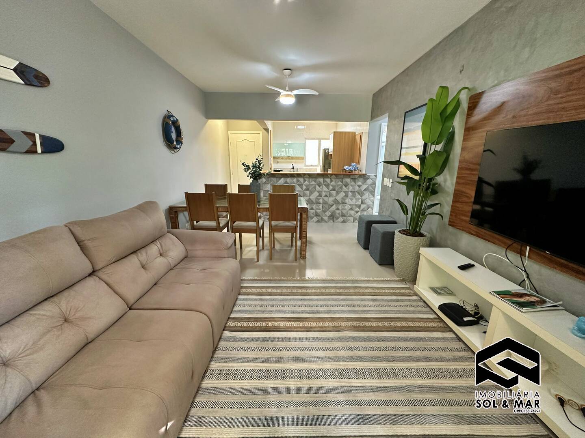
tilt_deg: -14.3
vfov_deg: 85.7
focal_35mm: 14
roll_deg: -0.7
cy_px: 219
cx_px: 292
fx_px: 237
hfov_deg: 102.1
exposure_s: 1/60
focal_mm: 2.22
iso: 320
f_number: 2.2
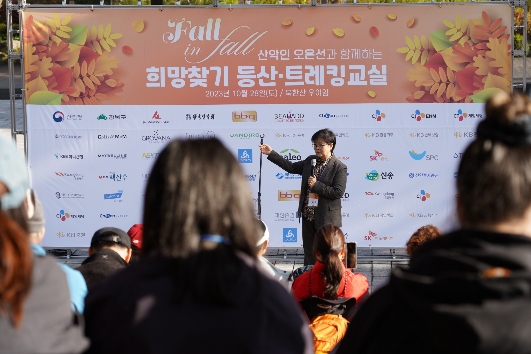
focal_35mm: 105
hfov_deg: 19.5
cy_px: 177
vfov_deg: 13.0
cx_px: 266
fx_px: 1549
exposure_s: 1/125
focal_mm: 105
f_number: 5.6
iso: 100
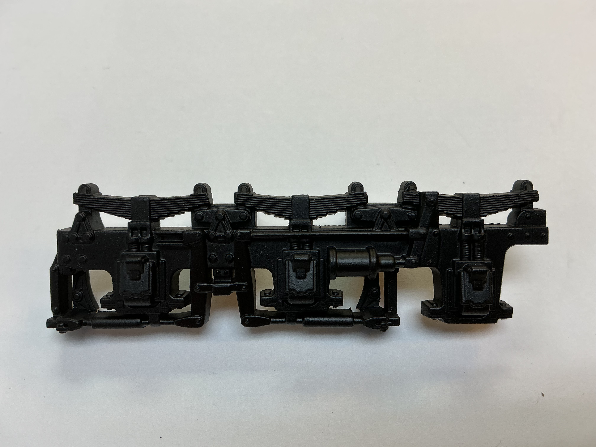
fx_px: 499
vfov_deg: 48.2
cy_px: 224
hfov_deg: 61.7
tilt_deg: -59.3
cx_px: 298
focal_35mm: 29
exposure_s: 1/120
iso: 32
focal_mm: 3
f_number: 1.8
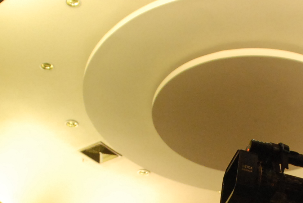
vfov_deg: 14.5
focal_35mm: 93
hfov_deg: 21.6
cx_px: 248
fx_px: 784
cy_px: 204
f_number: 3.5
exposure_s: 1/20
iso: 1000
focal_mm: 18
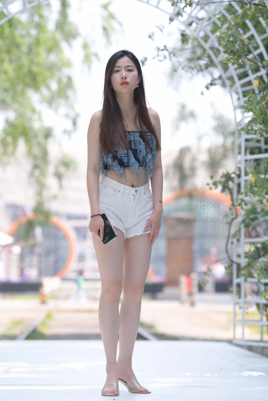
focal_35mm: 145
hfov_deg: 9.5
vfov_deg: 14.2
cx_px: 134
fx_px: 1619
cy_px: 200
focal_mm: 145
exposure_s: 1/800
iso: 400
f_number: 4
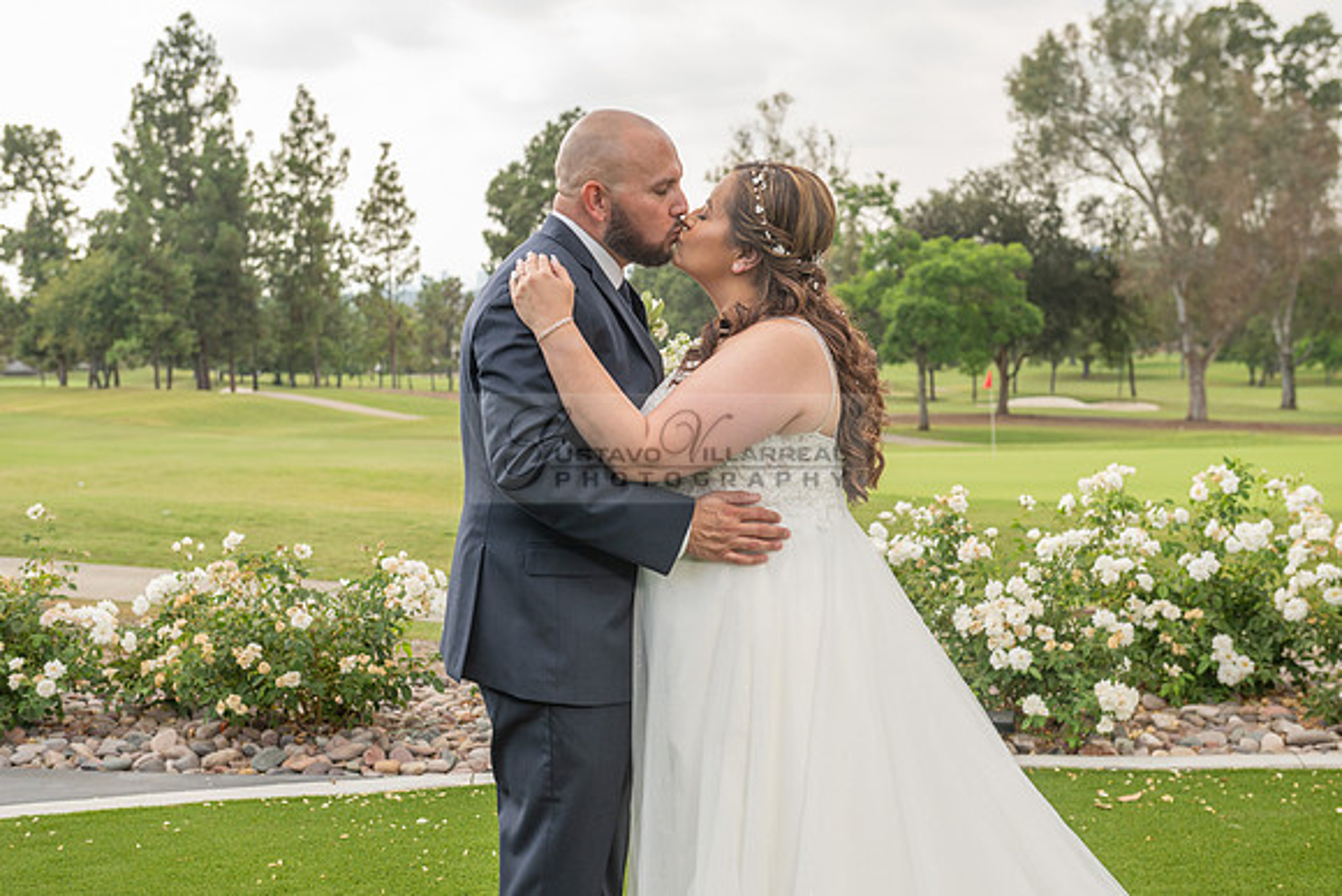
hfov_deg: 36.2
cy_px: 448
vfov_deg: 24.6
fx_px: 2051
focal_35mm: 55
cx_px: 671
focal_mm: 55
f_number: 5.6
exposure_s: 1/400
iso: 200
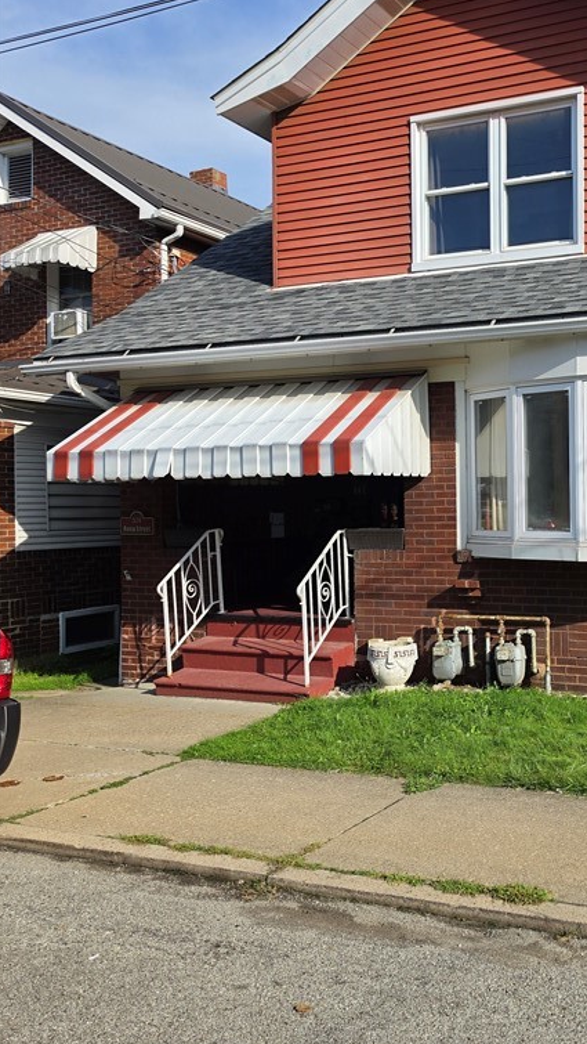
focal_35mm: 34
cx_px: 525
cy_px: 503
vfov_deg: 58.0
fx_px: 940
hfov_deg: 33.0
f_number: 1.4
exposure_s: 1/6147
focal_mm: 6.5
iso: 64
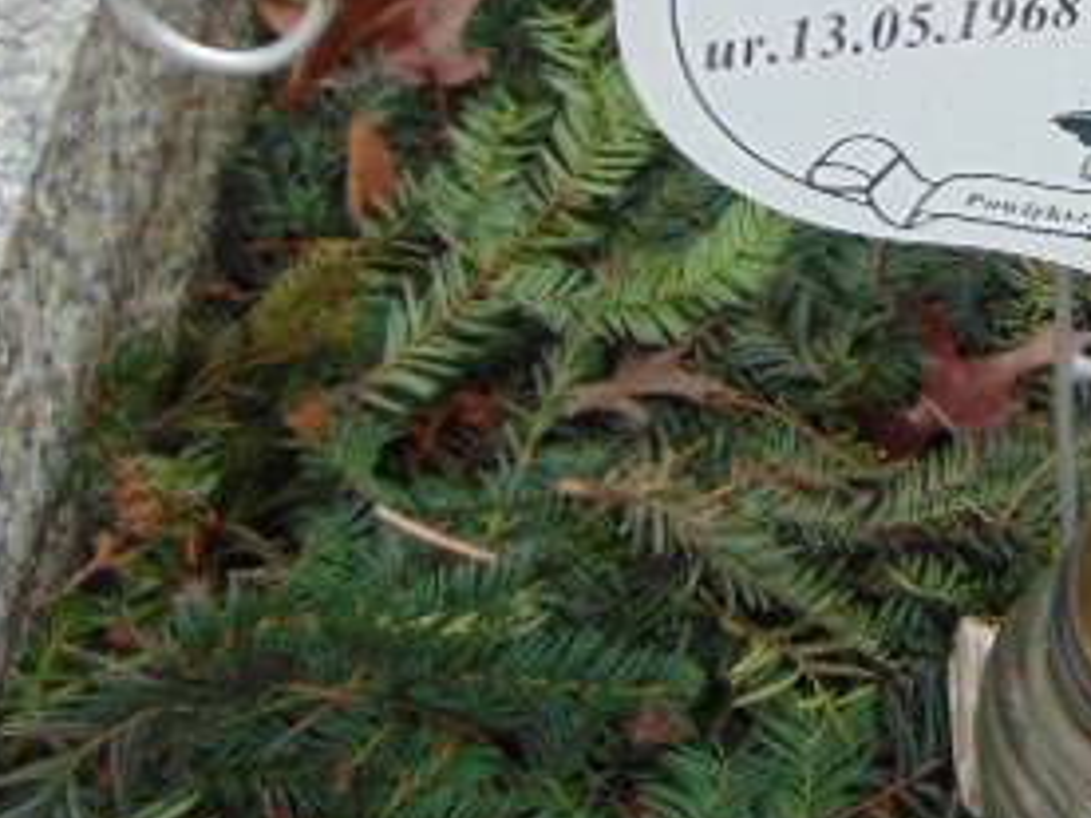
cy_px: 174
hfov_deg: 29.5
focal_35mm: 58
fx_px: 1828
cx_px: 1237
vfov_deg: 24.9
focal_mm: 4.5
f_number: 3
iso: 200
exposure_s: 1/250
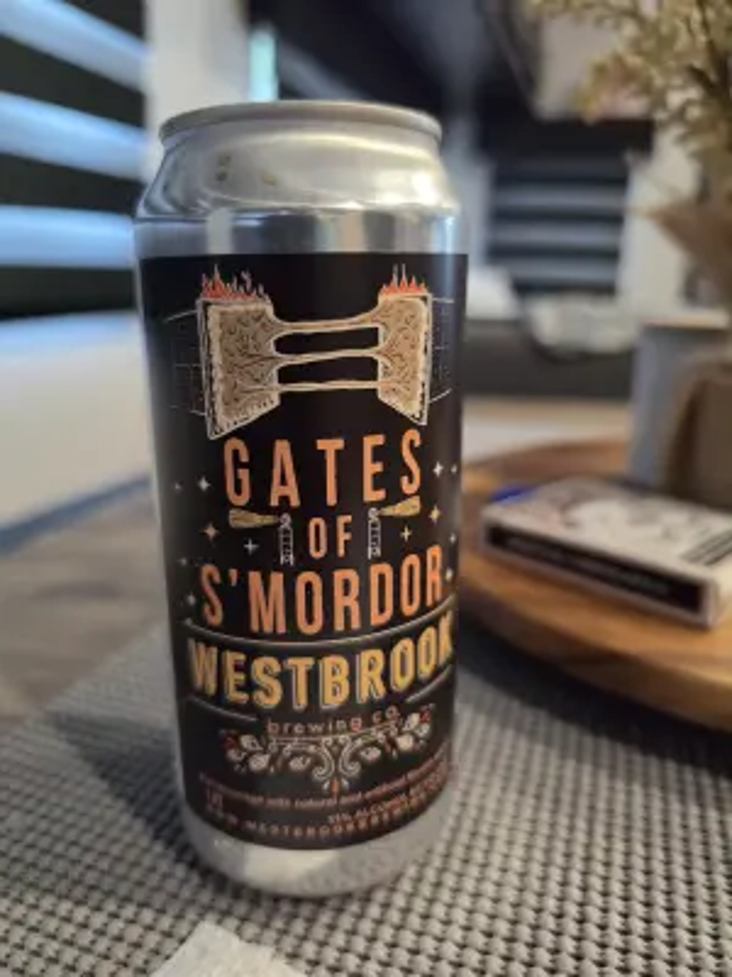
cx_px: 366
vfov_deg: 73.9
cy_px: 488
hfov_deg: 58.9
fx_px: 648
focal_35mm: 23
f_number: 1.4
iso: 1250
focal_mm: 6.5
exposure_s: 1/120
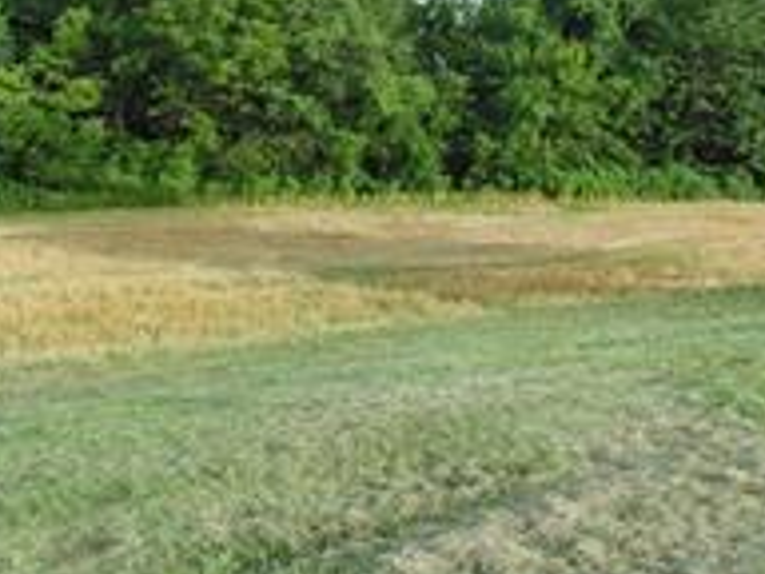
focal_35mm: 39
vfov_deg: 35.6
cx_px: 458
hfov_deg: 47.6
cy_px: 112
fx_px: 862
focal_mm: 4
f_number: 3.1
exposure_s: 1/250
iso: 80
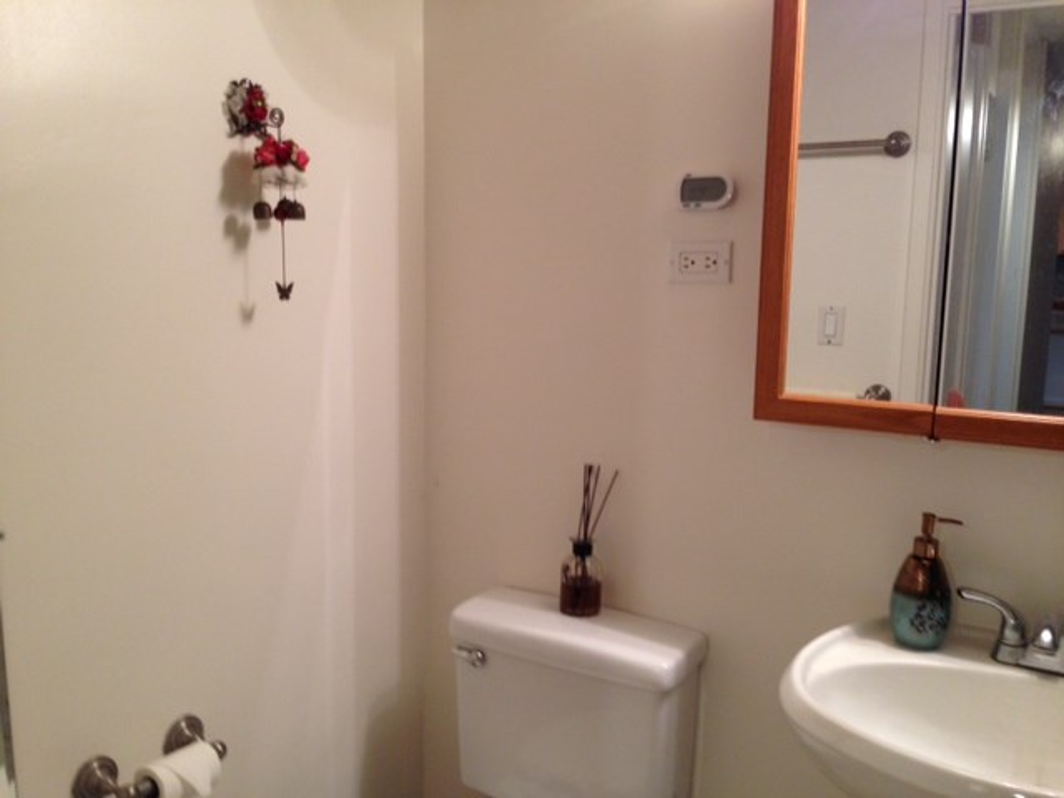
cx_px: 532
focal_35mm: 33
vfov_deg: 42.9
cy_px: 399
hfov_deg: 55.4
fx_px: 1014
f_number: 2.4
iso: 100
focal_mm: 4.12
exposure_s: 1/20
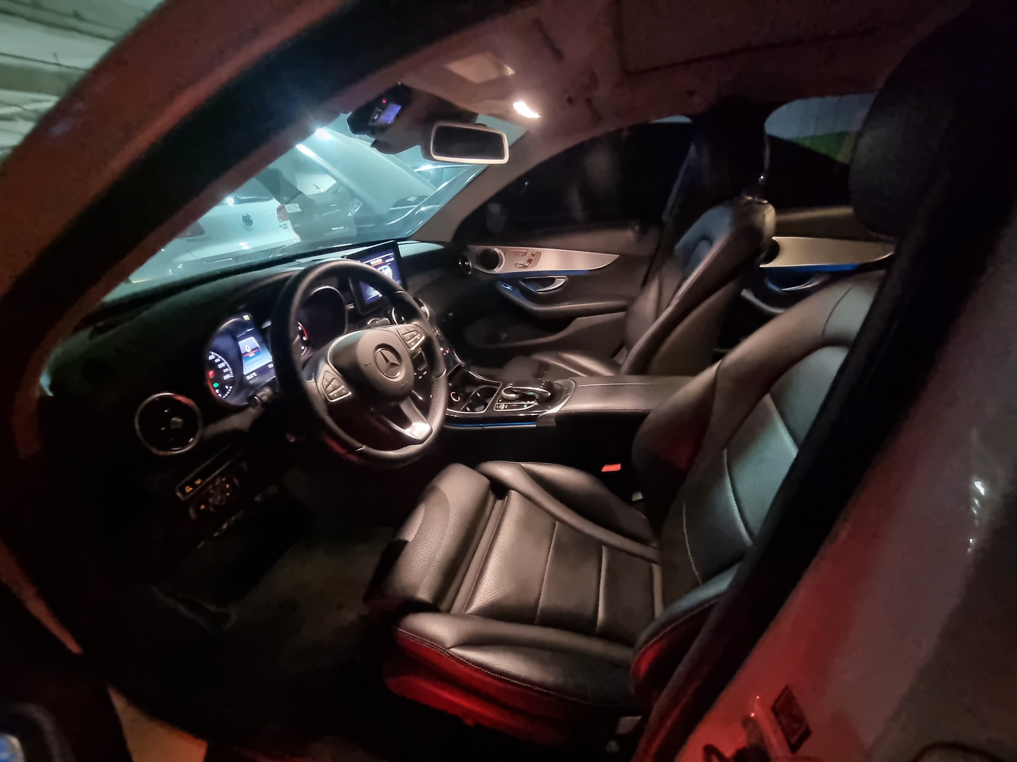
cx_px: 508
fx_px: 382
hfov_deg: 106.2
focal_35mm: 13
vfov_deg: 89.9
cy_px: 381
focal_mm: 2.2
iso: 2000
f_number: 2.2
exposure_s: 1/24
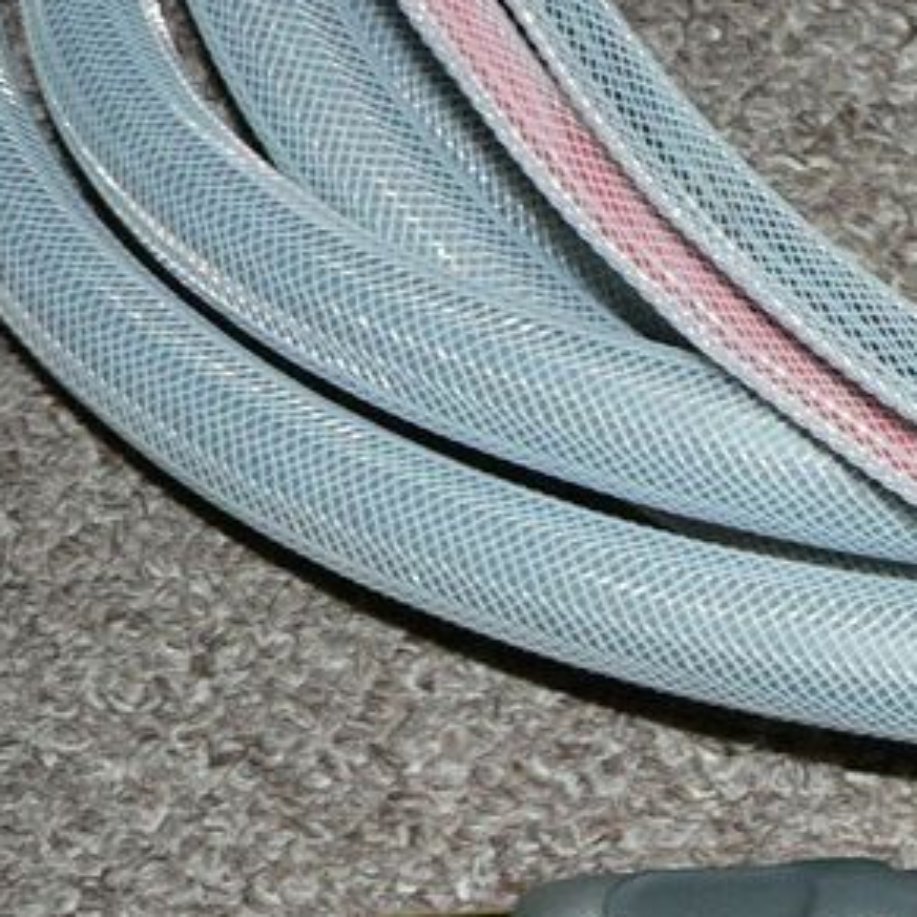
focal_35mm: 112
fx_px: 3357
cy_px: 933
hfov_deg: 14.4
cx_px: 1434
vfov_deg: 15.3
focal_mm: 6
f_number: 4
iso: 100
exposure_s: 1/60
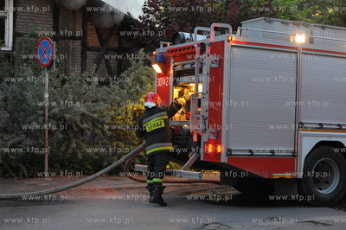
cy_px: 115
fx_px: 672
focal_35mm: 70
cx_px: 173
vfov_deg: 19.4
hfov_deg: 28.9
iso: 2500
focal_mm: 70
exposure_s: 1/40
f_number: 2.8
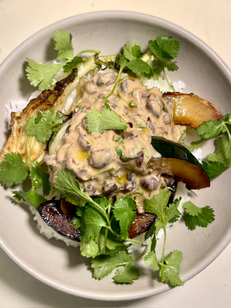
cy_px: 154
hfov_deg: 54.9
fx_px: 222
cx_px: 116
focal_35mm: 25
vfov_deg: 69.4
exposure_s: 1/120
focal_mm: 5.1
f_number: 1.6
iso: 64
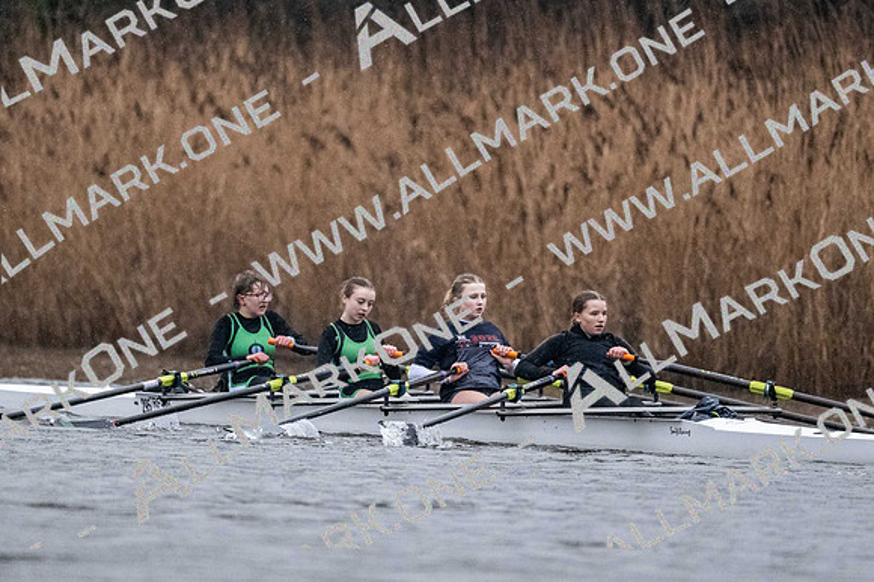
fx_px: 14558
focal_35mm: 600
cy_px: 291
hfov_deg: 3.4
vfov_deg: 2.3
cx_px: 437
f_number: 4.5
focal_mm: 400
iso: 8000
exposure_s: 1/1600
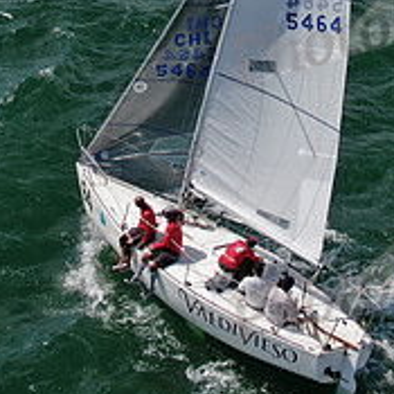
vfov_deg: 12.1
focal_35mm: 141
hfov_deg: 12.4
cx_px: 101
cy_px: -75
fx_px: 1816
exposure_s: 1/1250
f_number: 3.8
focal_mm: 8.6
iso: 100
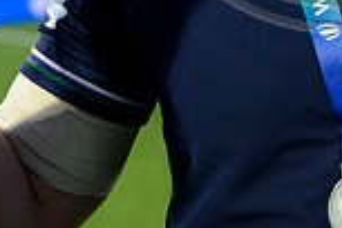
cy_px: -198
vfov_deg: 6.9
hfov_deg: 10.6
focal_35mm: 193
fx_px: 1833
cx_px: 346
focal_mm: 51
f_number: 3.2
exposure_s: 1/800
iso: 3200
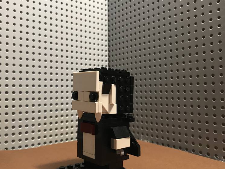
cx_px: 97
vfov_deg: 41.8
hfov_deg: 53.8
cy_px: 86
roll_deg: -0.4
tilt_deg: +0.0
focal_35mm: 34
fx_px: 221
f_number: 1.8
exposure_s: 1/17
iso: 100
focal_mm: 3.99
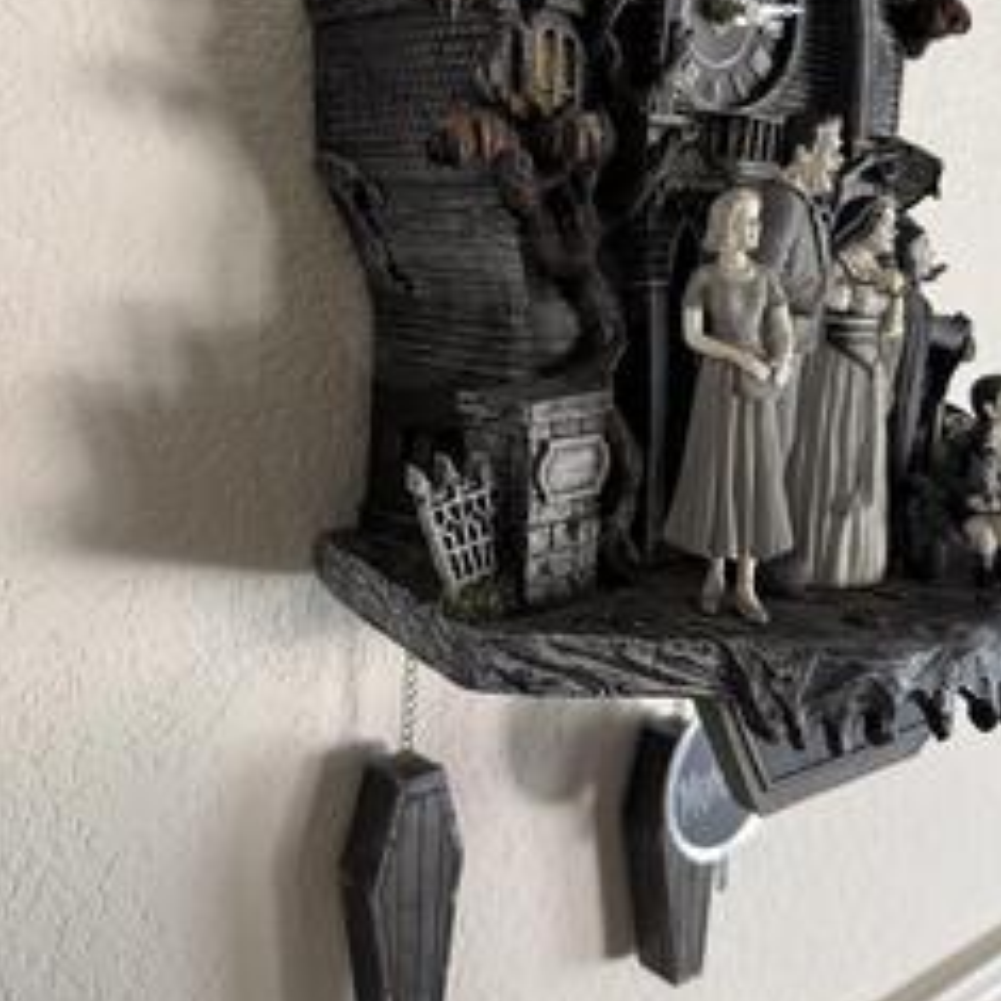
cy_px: 307
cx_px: 556
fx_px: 1178
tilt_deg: -1.7
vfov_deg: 45.1
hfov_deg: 46.0
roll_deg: -3.6
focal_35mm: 36
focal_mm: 6.76
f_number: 1.78
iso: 200
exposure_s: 1/60
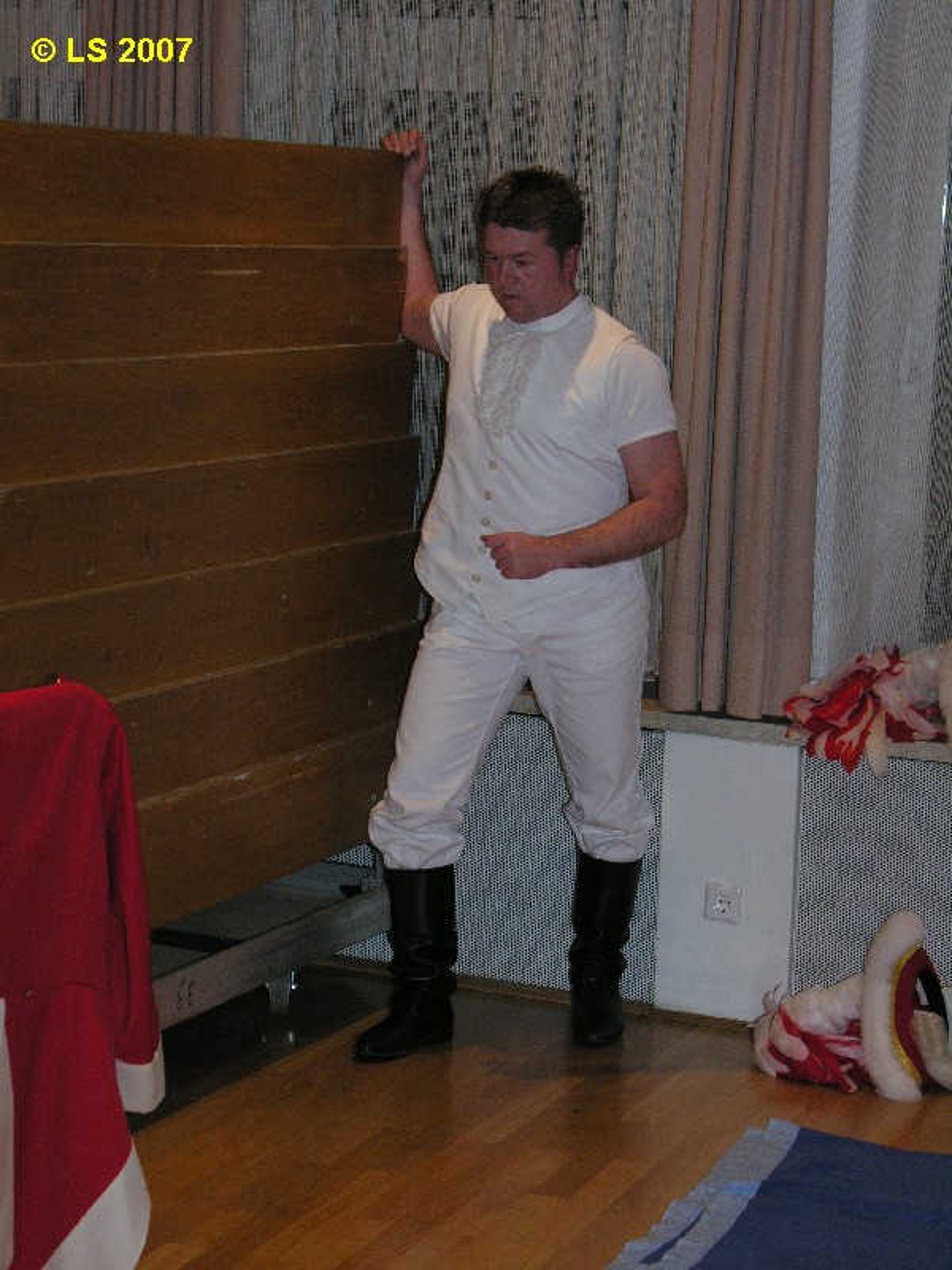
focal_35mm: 86
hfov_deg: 17.2
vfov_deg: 22.8
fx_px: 3154
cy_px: 635
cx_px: 476
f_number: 4.4
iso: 200
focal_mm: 21.8
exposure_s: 1/60.1
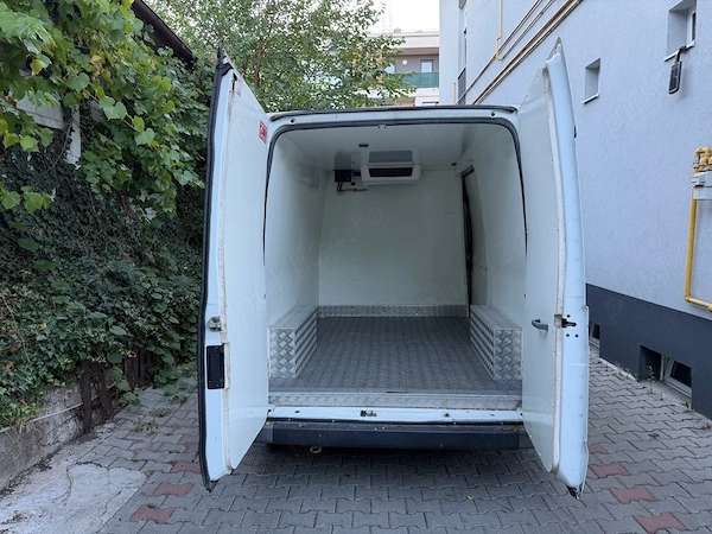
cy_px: 267
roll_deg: +1.3
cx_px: 356
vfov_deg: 56.8
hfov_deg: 71.6
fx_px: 494
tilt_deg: -5.4
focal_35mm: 24
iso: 64
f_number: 1.78
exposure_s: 1/121
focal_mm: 6.76
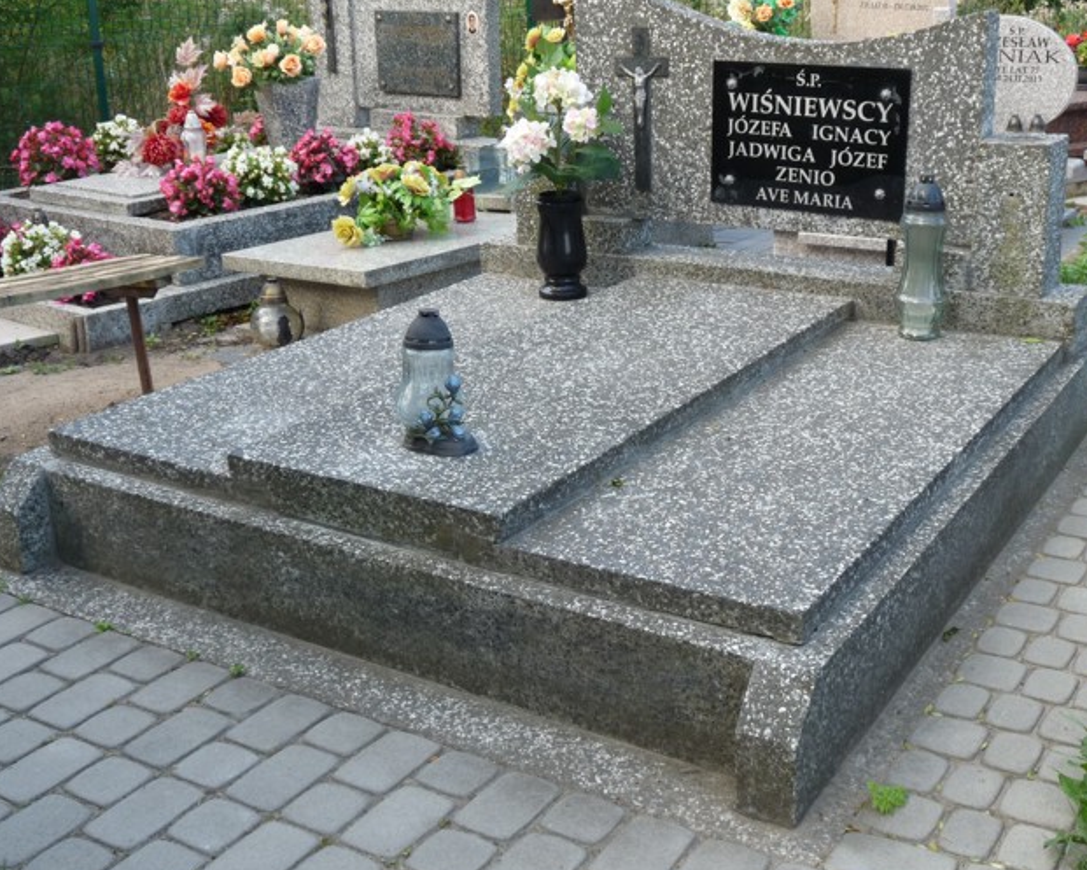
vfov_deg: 34.1
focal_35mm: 44
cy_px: 406
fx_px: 1416
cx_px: 607
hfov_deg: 41.9
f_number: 4
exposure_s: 1/125
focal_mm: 6.2
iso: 100
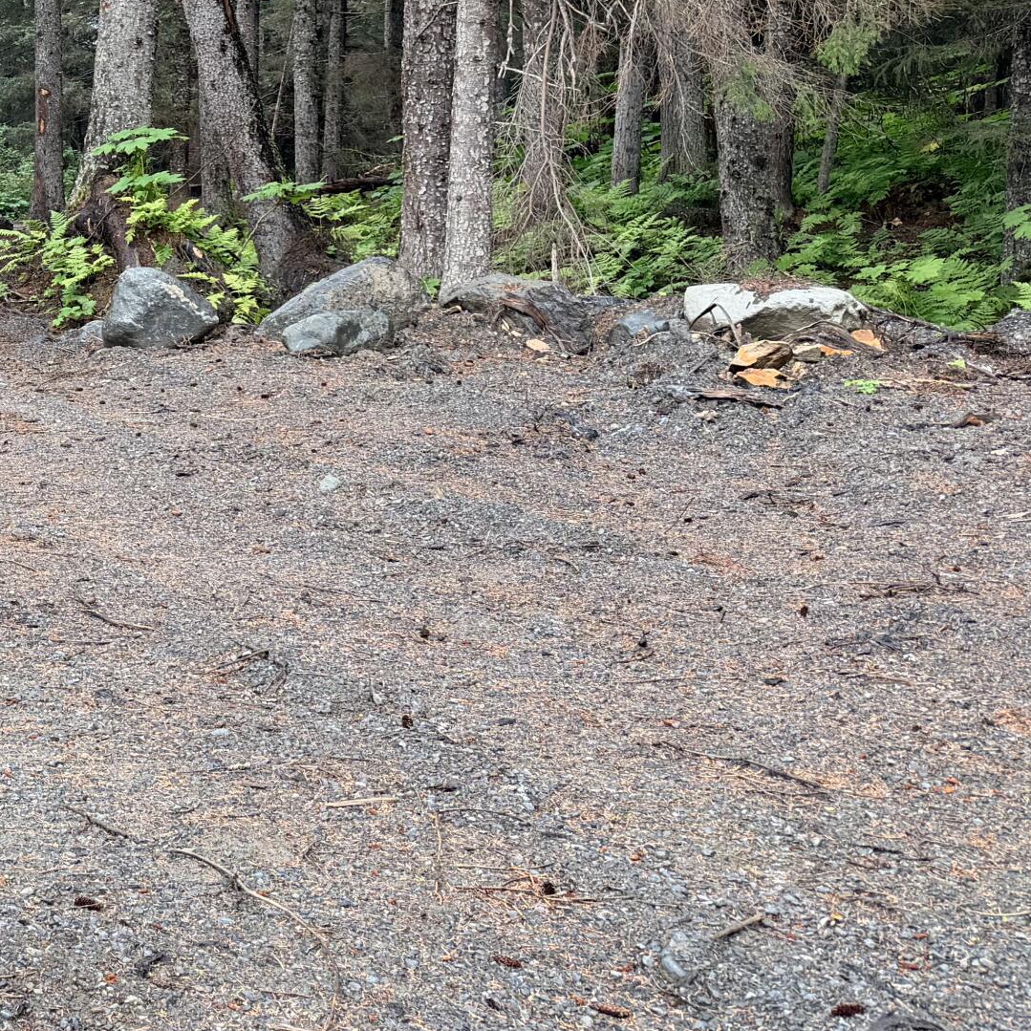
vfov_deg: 28.4
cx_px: -326
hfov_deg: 25.0
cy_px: 183
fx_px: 1988
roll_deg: +0.4
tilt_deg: -3.7
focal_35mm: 59
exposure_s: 1/202
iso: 80
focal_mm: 6.76
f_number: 1.78
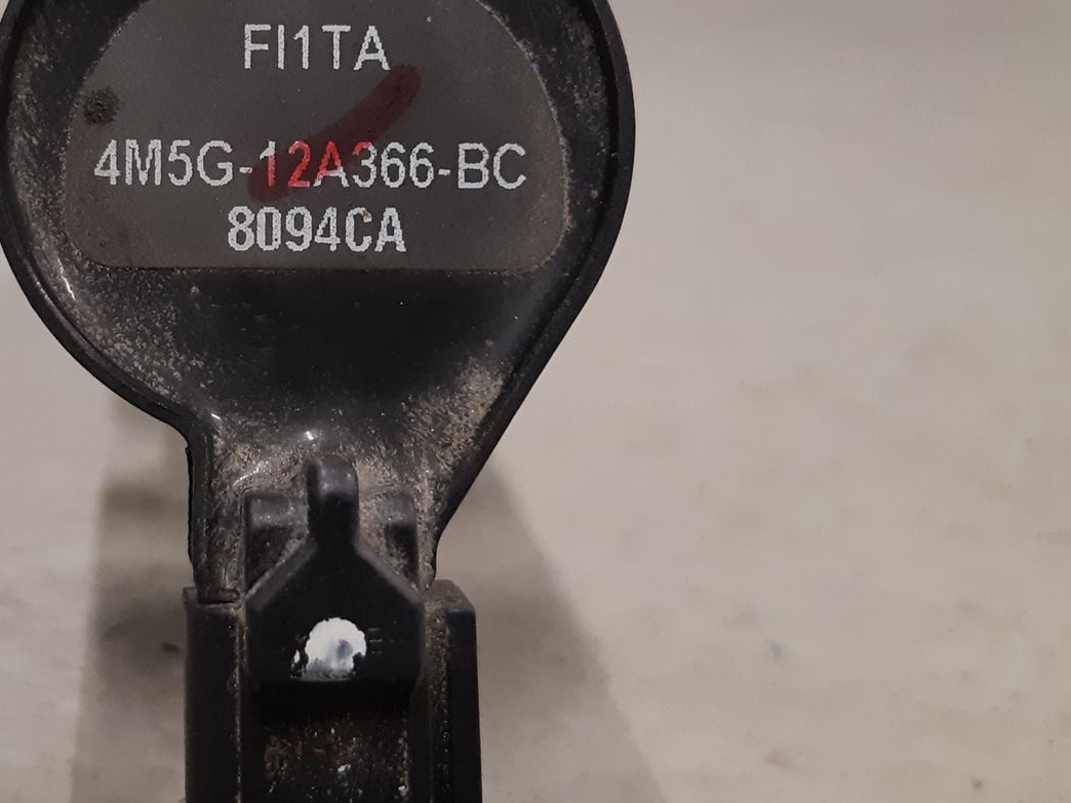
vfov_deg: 28.4
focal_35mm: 51
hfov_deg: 36.6
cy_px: 269
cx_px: 270
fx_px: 1578
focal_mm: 3.93
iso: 200
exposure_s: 1/50
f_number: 1.7
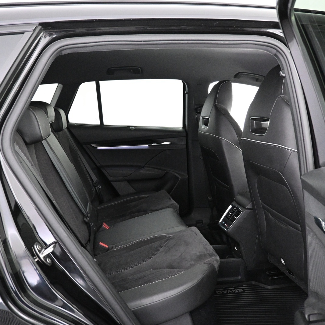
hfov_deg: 52.5
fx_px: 329
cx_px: 169
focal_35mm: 31
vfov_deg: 52.5
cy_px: 161
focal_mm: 16
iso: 4000
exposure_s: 1/25
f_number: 3.5
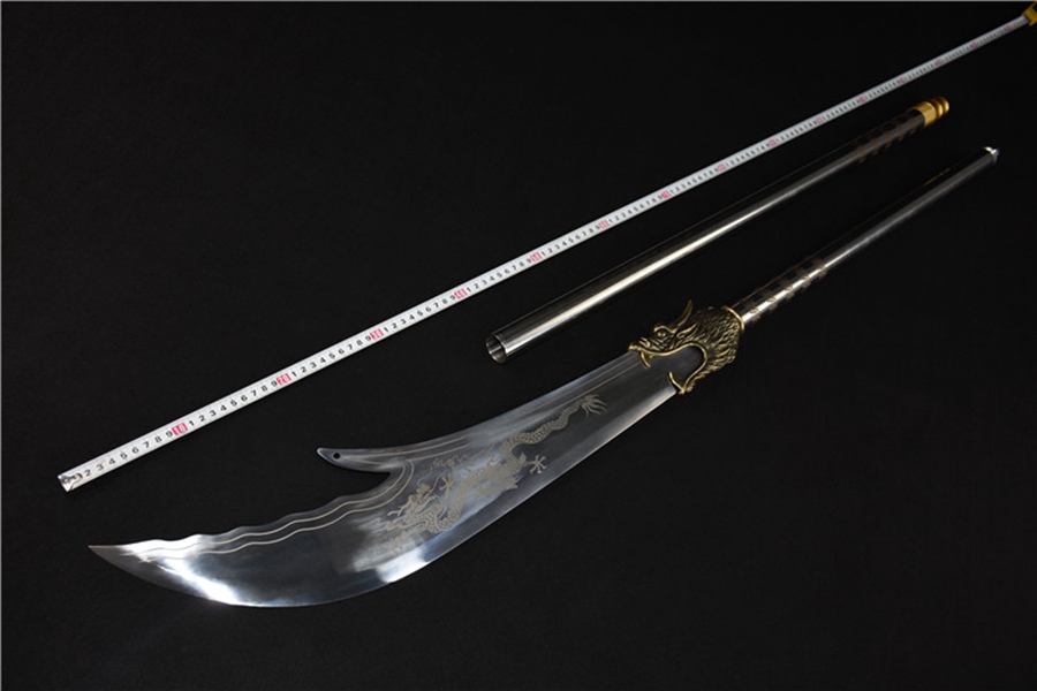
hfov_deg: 57.2
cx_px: 518
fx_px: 951
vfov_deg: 40.0
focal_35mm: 33
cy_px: 346
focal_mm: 22
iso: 100
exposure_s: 1/60
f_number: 3.5
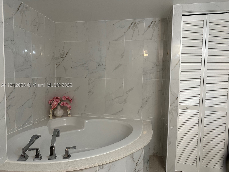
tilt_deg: -4.1
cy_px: 86
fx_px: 159
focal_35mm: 24
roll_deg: -1.0
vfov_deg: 56.8
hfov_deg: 71.6
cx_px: 114
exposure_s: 1/60
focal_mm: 6.86
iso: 160
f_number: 1.78
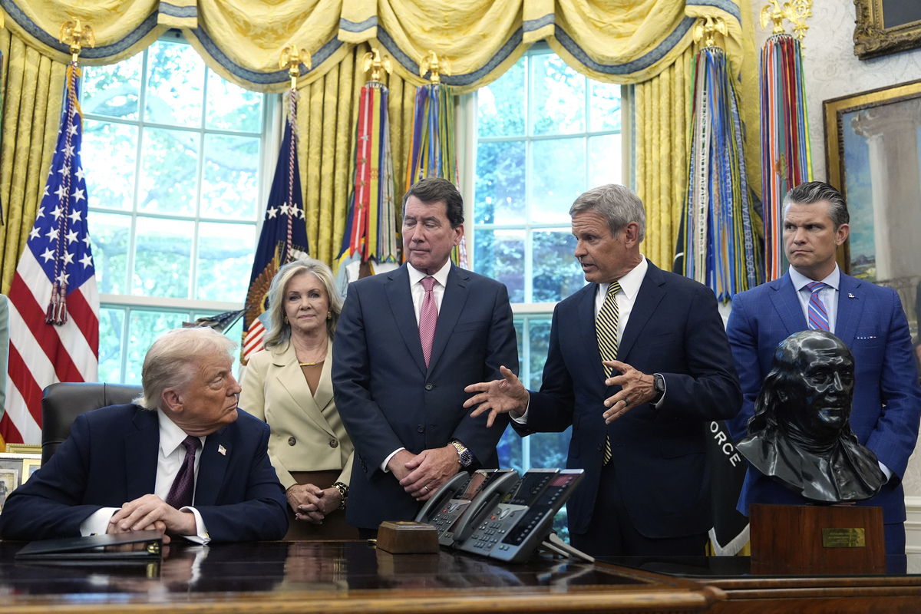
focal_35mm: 37
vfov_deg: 35.9
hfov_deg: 51.9
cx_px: 460
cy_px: 307
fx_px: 947
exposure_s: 1/160
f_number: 2.8
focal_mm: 37
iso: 3200
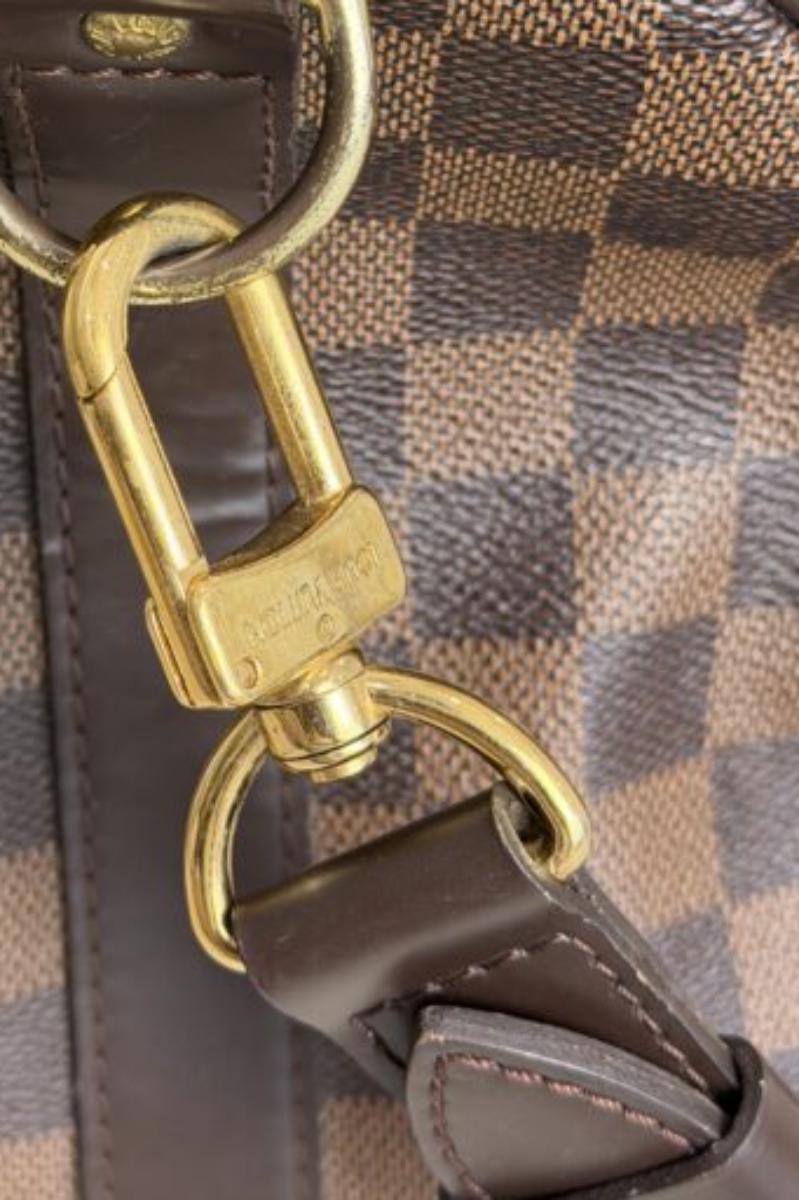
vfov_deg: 25.7
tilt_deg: -33.1
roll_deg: +1.8
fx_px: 2598
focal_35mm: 78
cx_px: 218
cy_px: 314
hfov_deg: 17.4
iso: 160
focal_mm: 6.76
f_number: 1.78
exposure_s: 1/60
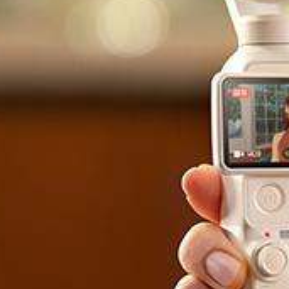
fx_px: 2257
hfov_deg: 7.2
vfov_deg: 7.3
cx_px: 438
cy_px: 220
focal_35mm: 239
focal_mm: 50
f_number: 1.6
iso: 200
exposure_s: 1/1000
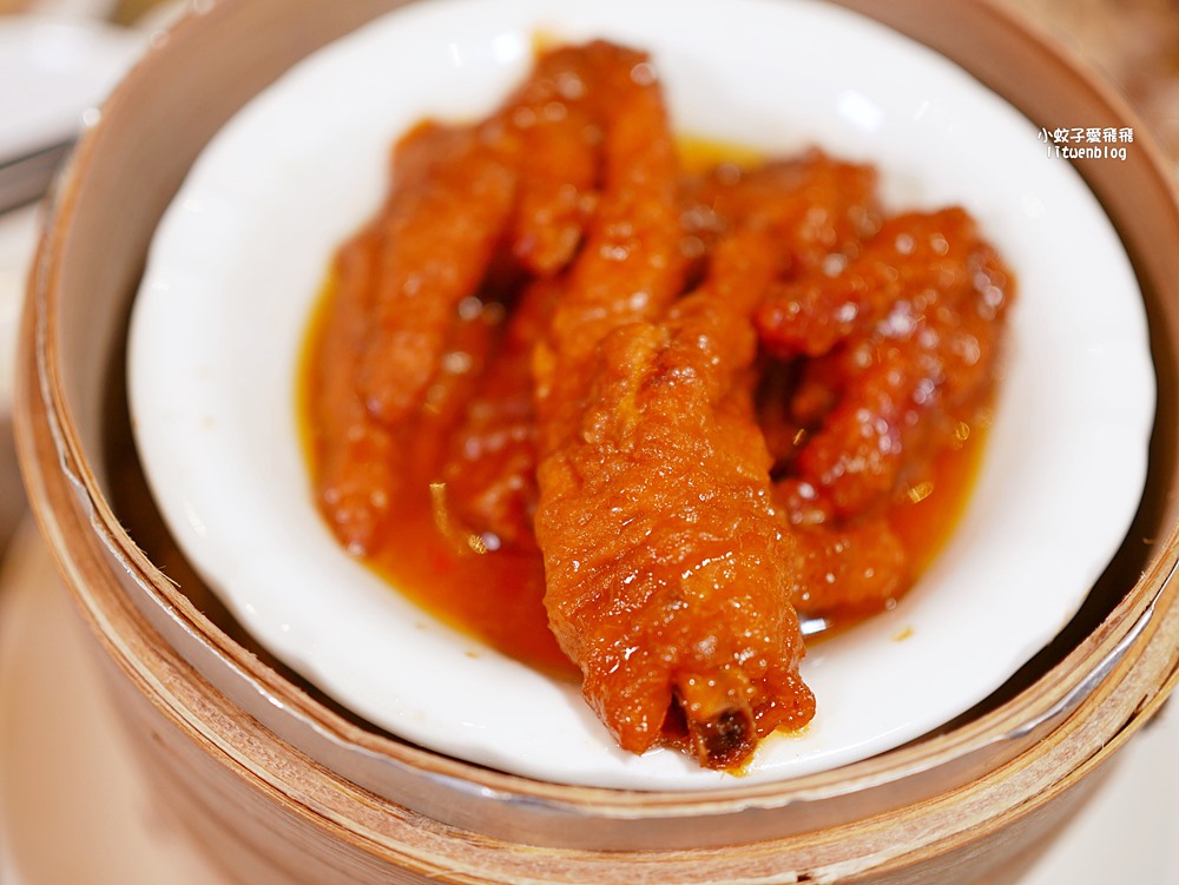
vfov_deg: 29.1
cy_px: 442
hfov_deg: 38.2
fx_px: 1704
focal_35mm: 50
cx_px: 590
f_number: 1.8
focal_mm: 25
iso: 200
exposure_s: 1/125
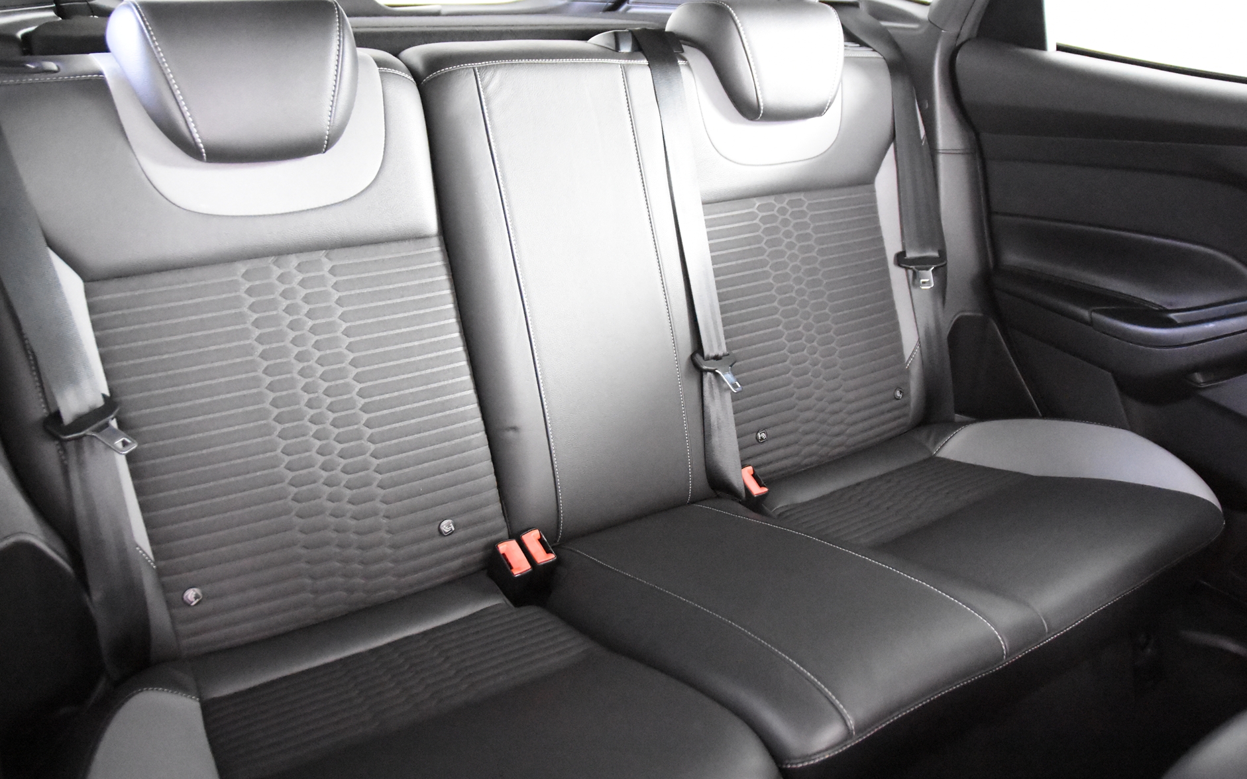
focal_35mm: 27
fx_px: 901
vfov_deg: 46.8
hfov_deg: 69.4
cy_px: 399
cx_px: 620
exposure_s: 1/13
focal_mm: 17
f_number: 2.8
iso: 12800
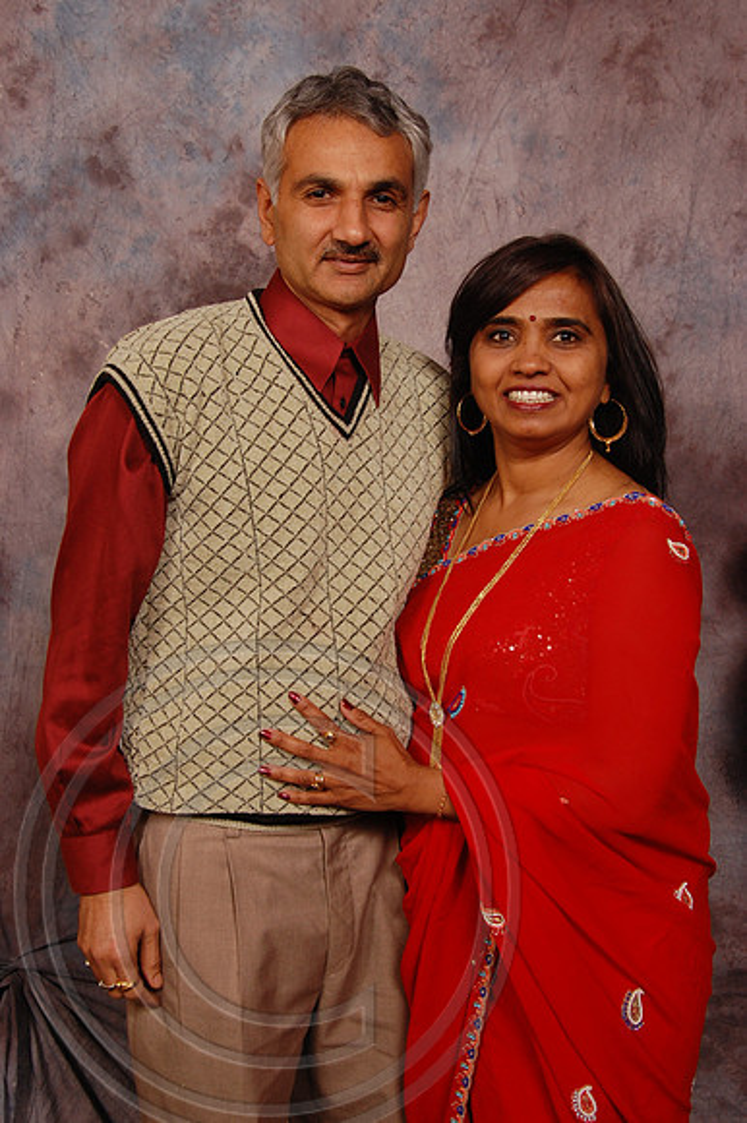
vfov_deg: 43.6
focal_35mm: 45
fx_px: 1402
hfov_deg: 29.8
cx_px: 374
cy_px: 562
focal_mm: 30
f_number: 5.6
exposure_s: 1/200
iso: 400
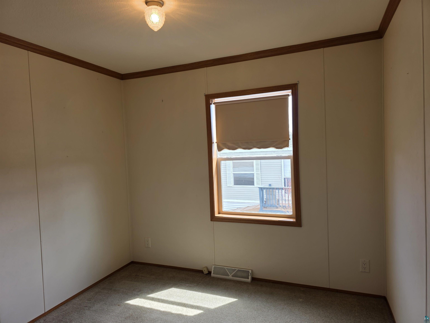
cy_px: 162
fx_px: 286
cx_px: 215
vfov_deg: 58.9
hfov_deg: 73.9
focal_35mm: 23
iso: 32
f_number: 1.7
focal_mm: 6.3
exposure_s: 1/120
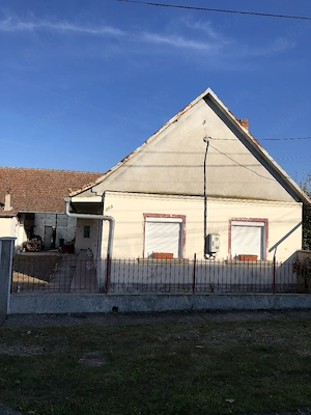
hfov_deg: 49.7
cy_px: 208
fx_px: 335
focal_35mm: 28
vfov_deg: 63.4
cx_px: 156
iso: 20
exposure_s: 1/3333
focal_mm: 3.99
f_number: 1.8
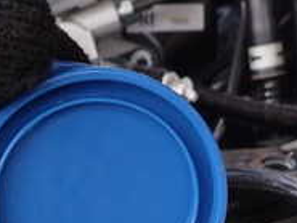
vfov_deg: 16.8
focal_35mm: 81
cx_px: 156
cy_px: 321
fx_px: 695
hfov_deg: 24.1
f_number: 2.8
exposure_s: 1/125
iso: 100
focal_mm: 4.5
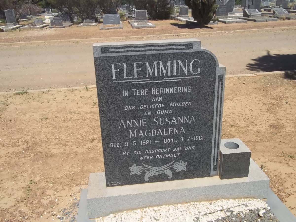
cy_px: 111
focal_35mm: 32
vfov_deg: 44.2
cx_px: 148
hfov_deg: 56.8
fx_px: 274
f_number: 5.5
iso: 80
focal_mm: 5.7
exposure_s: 1/500
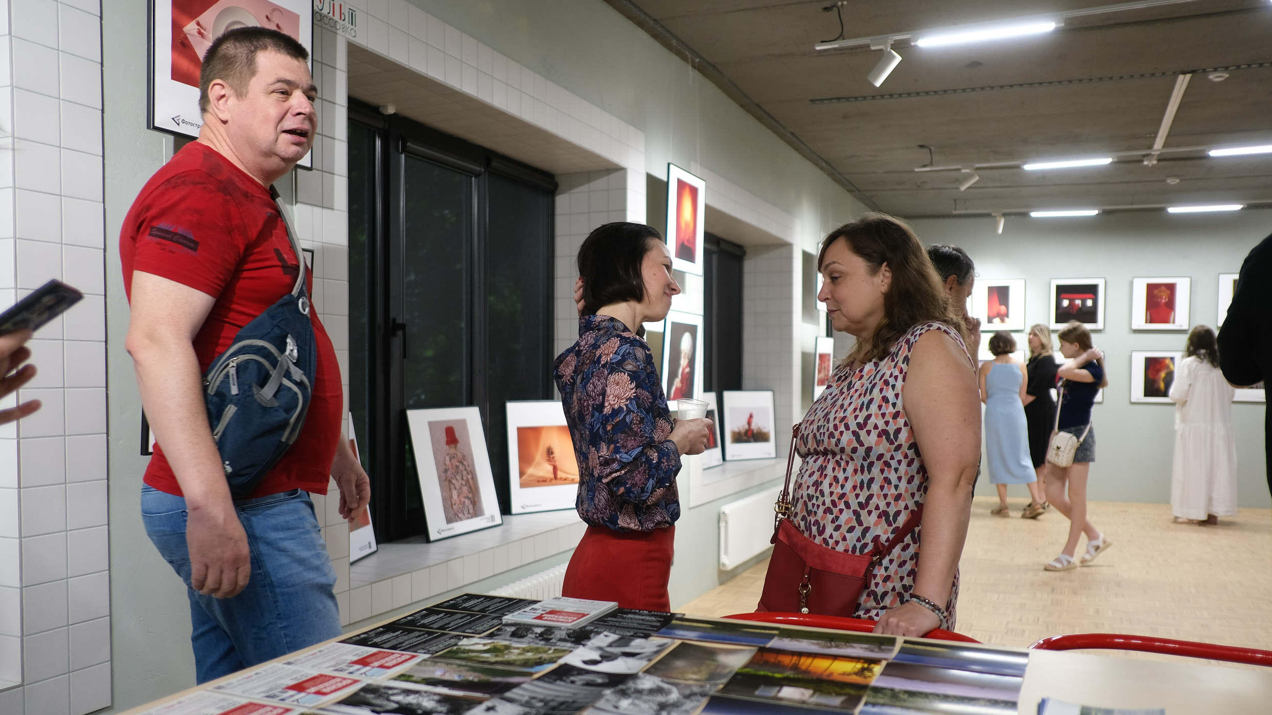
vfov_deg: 40.1
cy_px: 407
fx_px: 978
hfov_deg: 66.1
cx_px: 637
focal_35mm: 29
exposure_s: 1/125
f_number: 2
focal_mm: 18
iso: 500
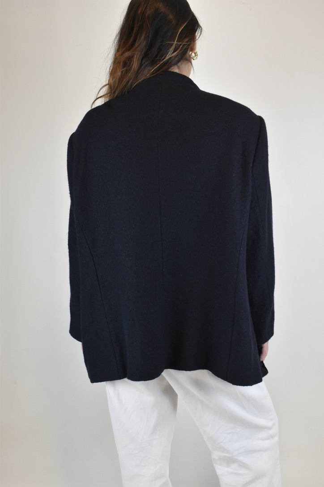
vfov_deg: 53.1
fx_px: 486
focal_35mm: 36
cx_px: 162
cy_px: 244
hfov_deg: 36.9
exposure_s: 1/40
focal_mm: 24
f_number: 13
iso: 1600
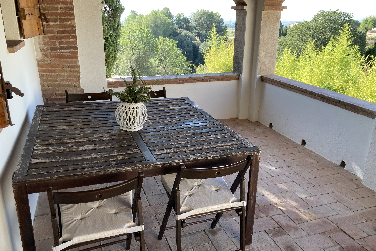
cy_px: 128
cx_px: 192
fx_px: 313
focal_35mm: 30
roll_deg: -1.2
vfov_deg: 43.6
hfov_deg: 61.9
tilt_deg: -19.3
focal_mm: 3.99
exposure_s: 1/152
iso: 20
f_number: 1.8
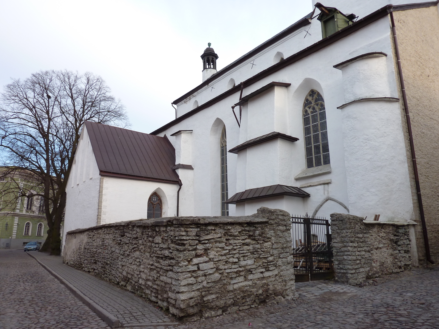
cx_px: 220
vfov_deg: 54.9
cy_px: 164
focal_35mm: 25
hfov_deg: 69.4
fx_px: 317
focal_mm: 4.1
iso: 80
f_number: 4
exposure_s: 1/125
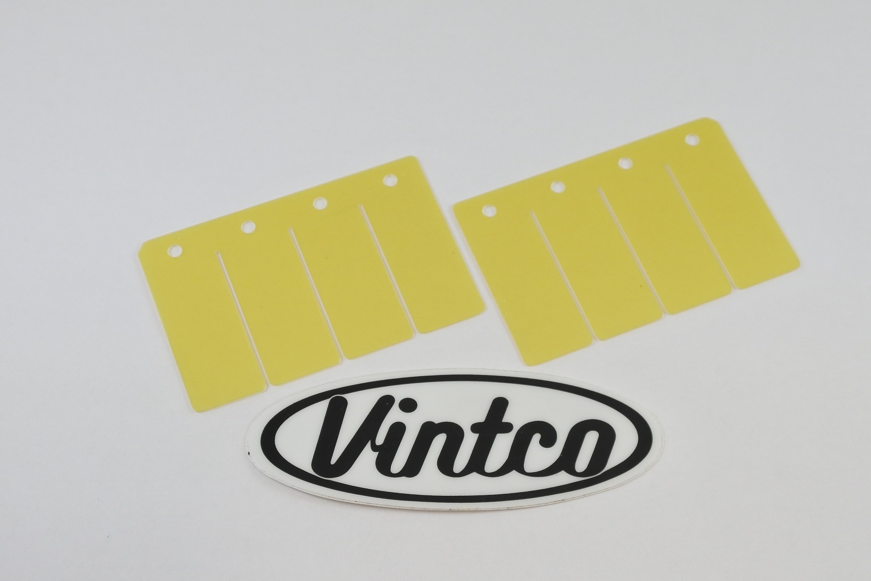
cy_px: 290
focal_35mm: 46
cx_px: 436
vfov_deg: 29.2
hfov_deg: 42.7
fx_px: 1113
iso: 400
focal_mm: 17.2
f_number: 4.5
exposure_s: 1/160
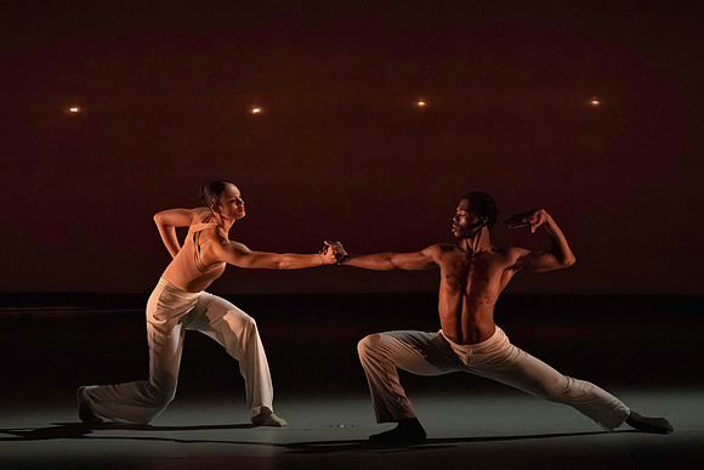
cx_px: 316
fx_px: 6297
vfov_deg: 4.3
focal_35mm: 322
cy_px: 224
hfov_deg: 6.4
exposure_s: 1/400
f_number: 5.6
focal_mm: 232
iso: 25600
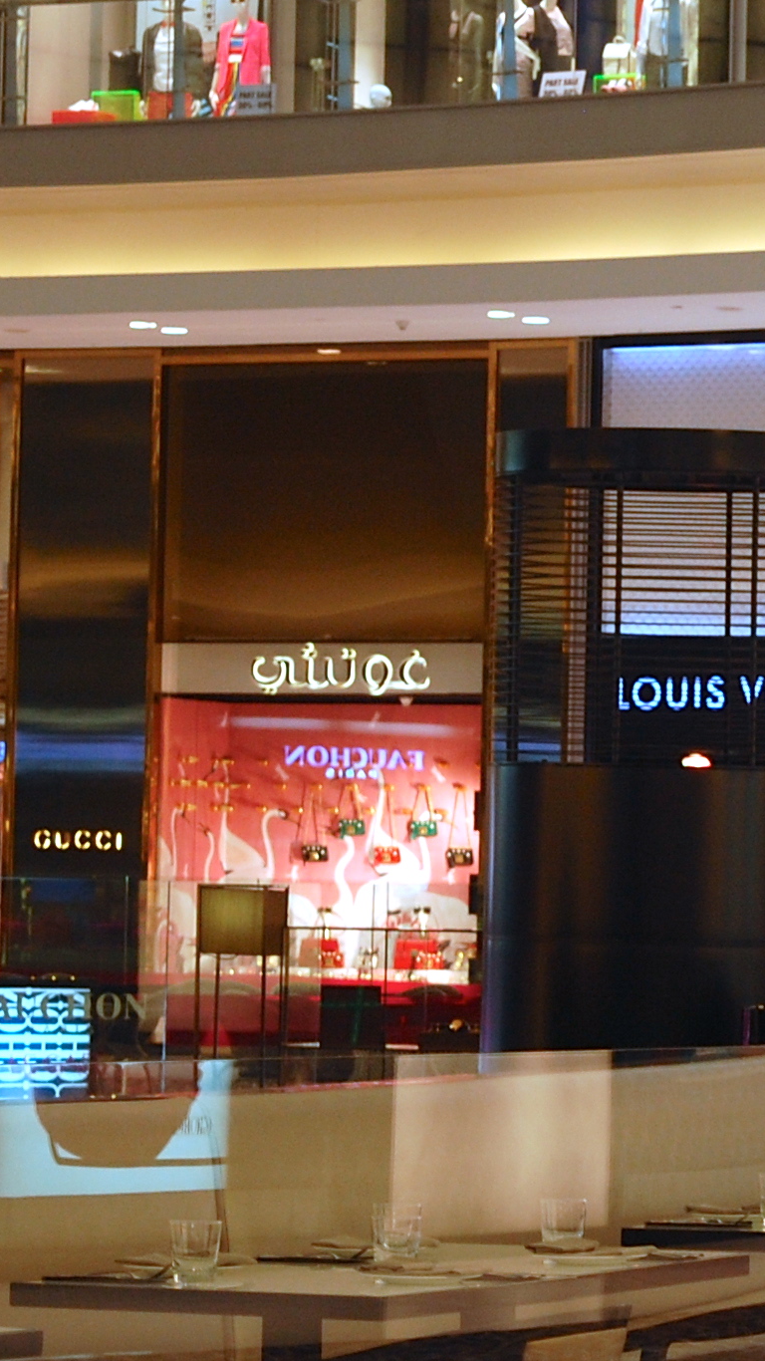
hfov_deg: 7.2
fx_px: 5988
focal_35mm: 166
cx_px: 950
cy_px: 494
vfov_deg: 13.0
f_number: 5.6
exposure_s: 1/30
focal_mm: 48
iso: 400
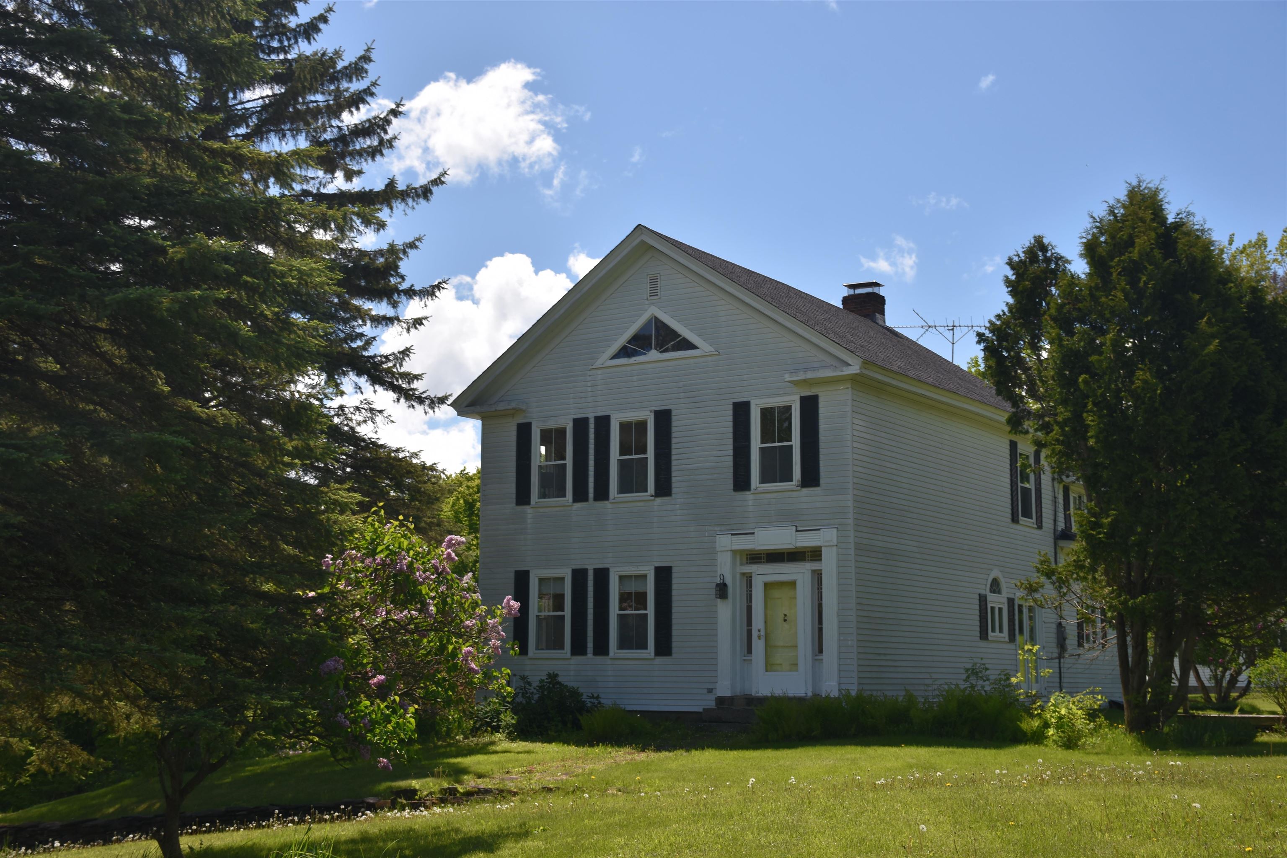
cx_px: 644
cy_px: 429
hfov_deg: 41.1
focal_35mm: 48
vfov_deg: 28.1
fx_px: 1716
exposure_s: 1/250
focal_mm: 32
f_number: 5.6
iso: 100
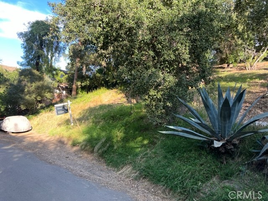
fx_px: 201
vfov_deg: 53.1
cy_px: 100
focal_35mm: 26
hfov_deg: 67.3
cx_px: 134
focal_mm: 5.7
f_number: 1.5
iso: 50
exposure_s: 1/256
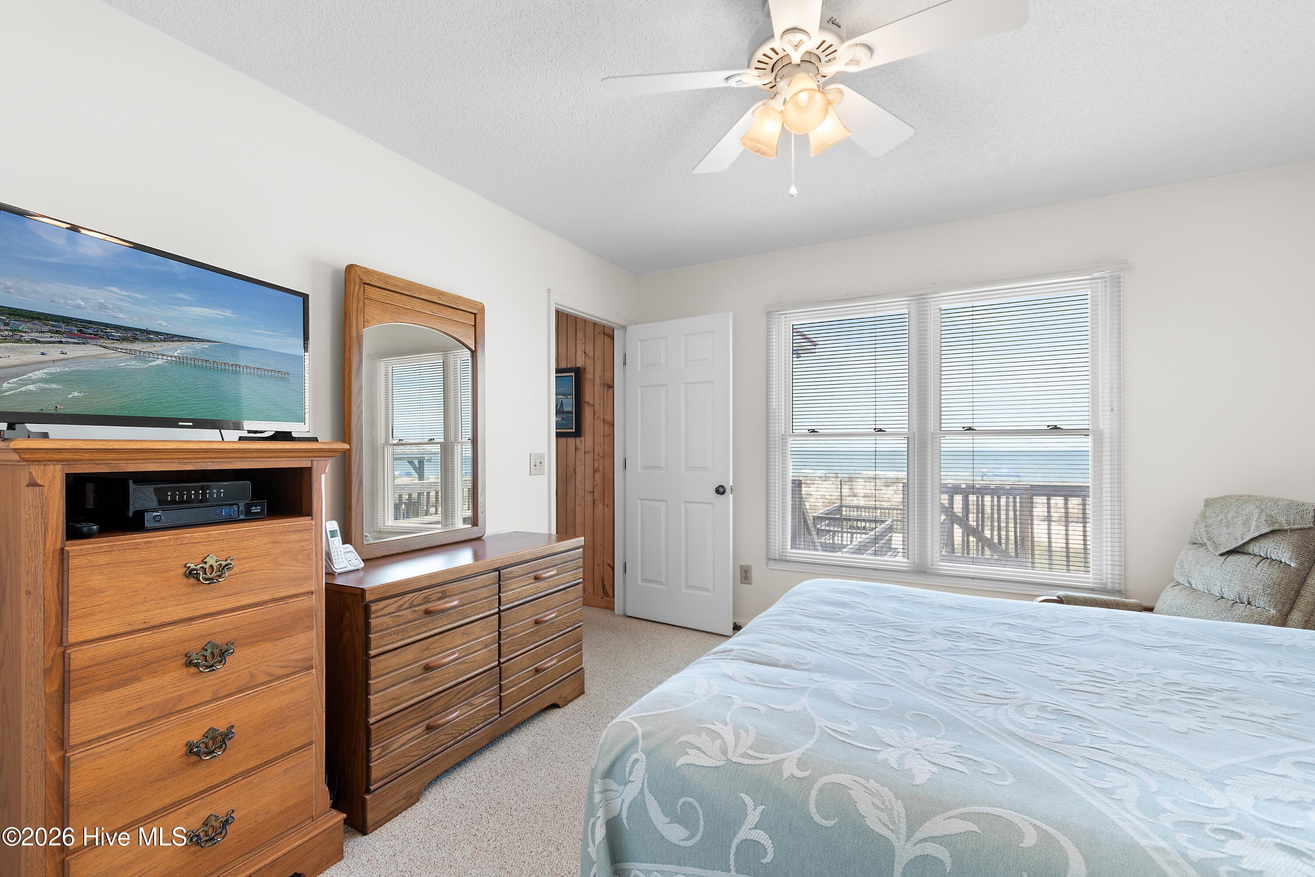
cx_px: 658
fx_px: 548
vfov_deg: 77.3
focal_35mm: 15
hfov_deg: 100.4
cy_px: 438
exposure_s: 1/10
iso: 100
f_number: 4.5
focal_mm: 10
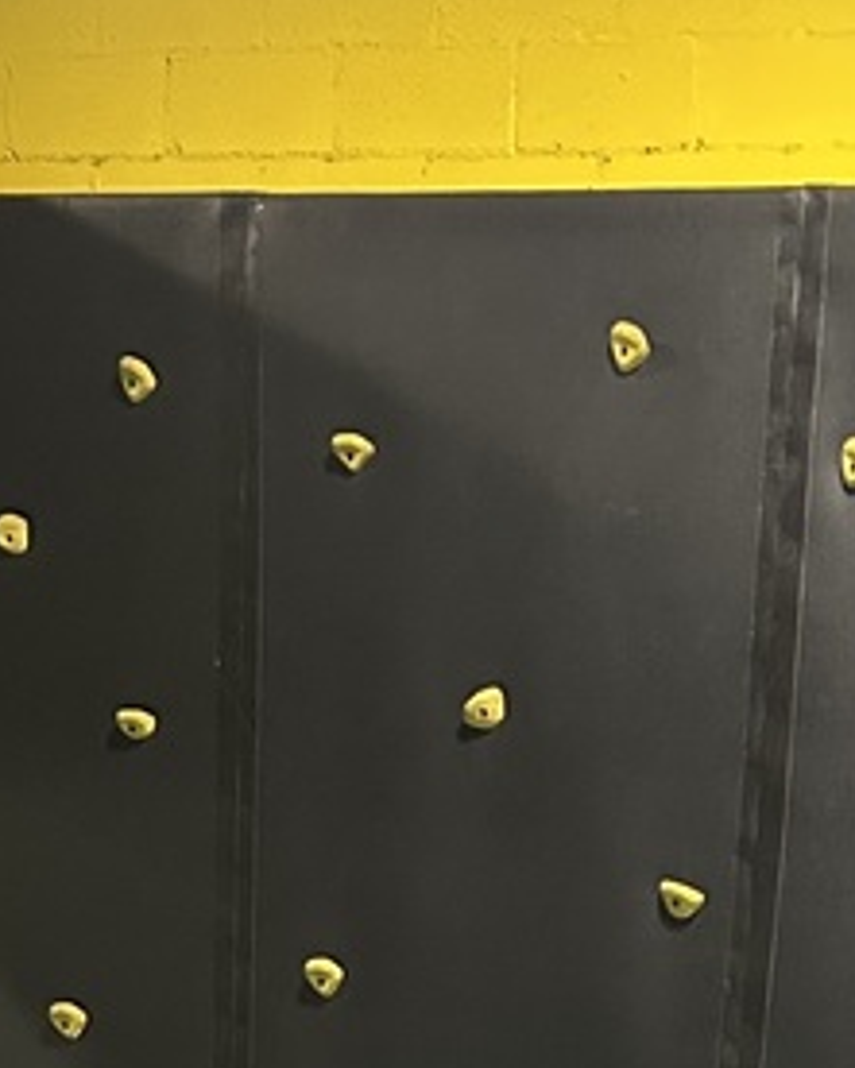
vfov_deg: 16.7
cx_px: 549
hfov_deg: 16.3
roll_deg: -3.7
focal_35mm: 94
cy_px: 1962
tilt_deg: -20.5
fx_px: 2972
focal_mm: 5.7
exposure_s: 1/60
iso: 400
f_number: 1.5
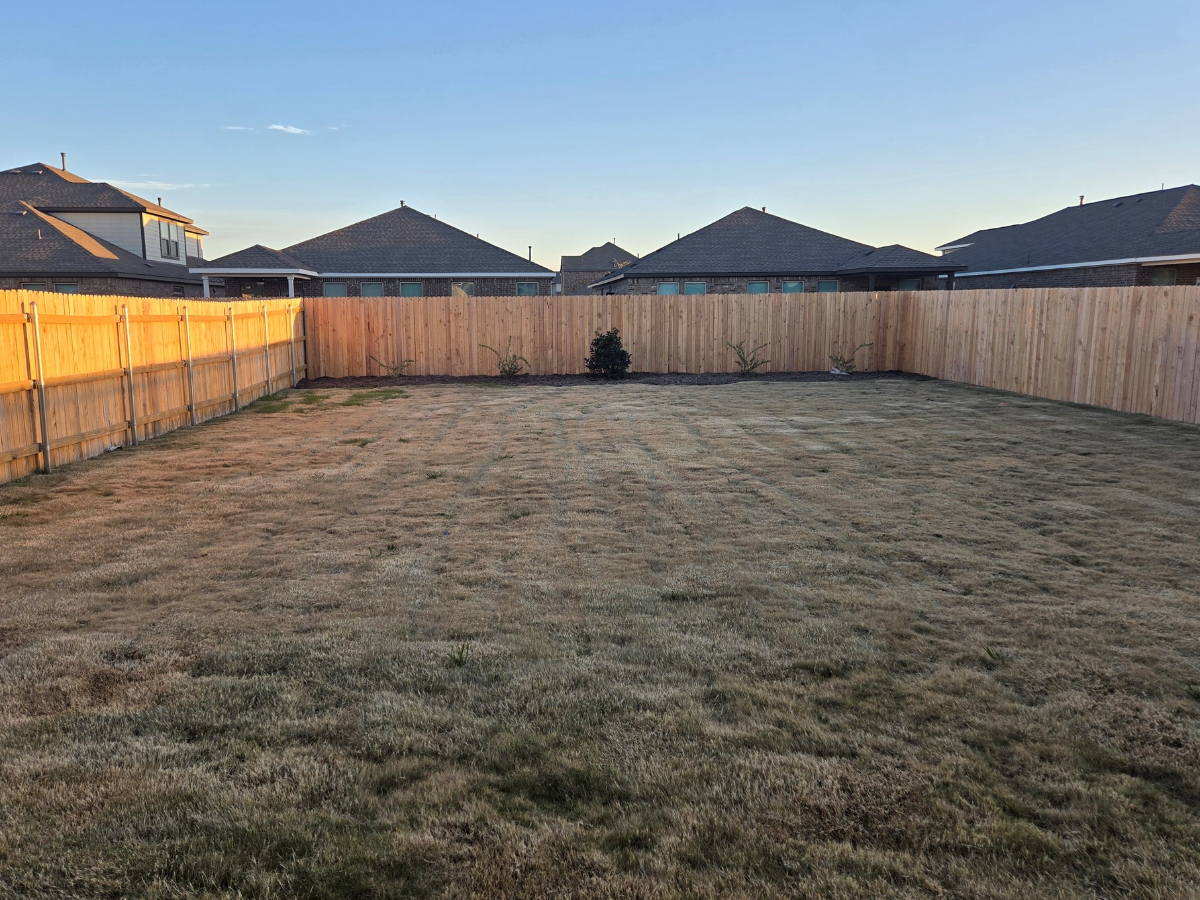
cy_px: 450
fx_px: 901
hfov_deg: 67.2
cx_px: 566
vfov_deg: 53.1
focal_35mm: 26
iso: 25
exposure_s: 1/403
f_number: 1.8
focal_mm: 5.4
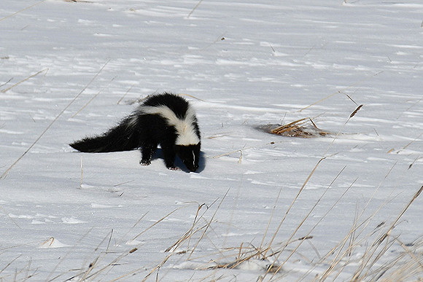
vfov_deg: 3.1
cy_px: 141
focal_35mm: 450
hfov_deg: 4.6
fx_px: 5288
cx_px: 212
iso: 100
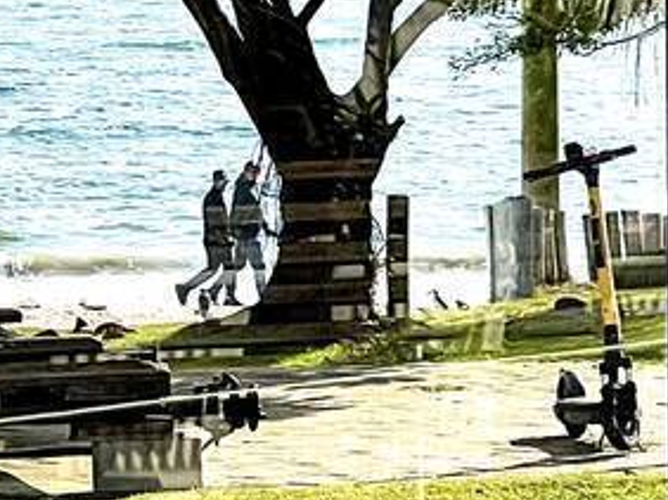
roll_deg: +0.7
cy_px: -66
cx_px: 88
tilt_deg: -1.6
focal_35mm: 327
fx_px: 6305
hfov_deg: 6.1
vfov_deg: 4.5
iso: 20
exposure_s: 1/2053
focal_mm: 7.5
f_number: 2.2
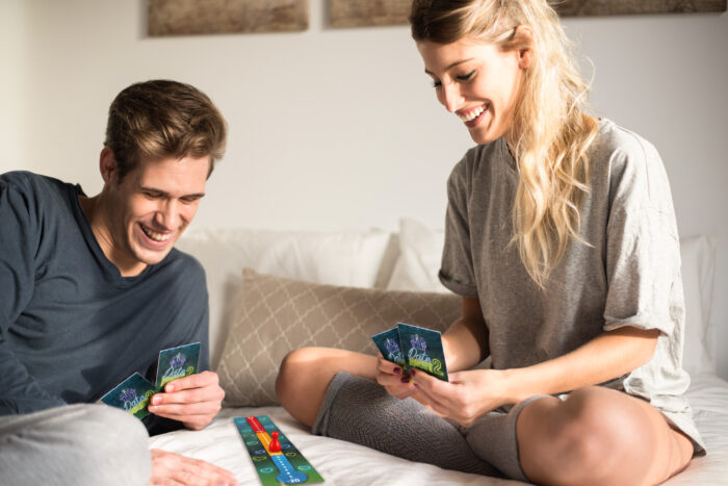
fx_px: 1011
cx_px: 364
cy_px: 243
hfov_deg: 39.6
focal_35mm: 50
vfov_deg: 27.0
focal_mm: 50
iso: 320
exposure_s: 1/320
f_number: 2.2
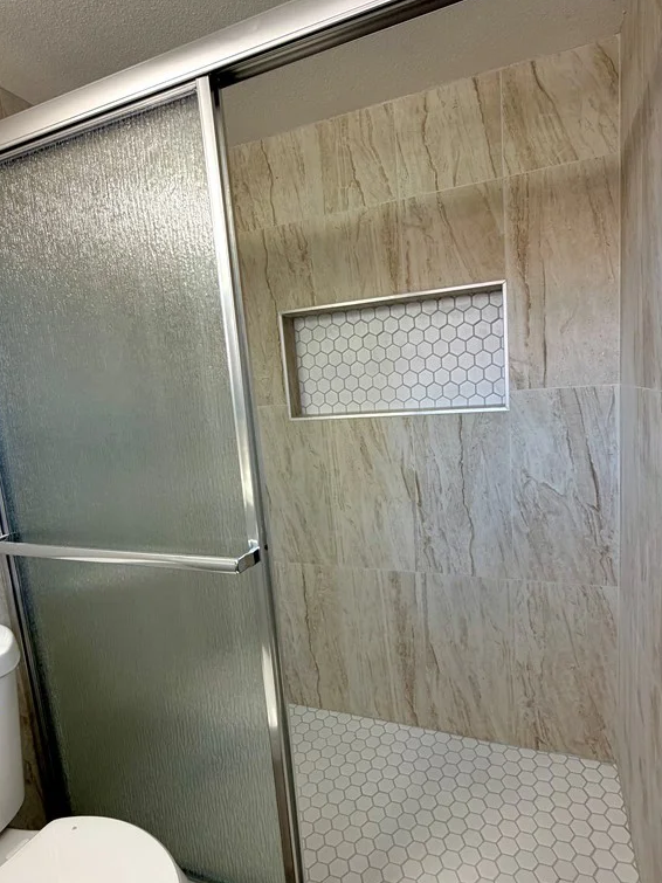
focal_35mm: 19
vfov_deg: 84.6
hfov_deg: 68.7
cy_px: 455
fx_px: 485
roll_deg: +5.2
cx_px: 342
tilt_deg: -8.1
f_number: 2.2
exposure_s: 1/121
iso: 125
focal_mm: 2.22
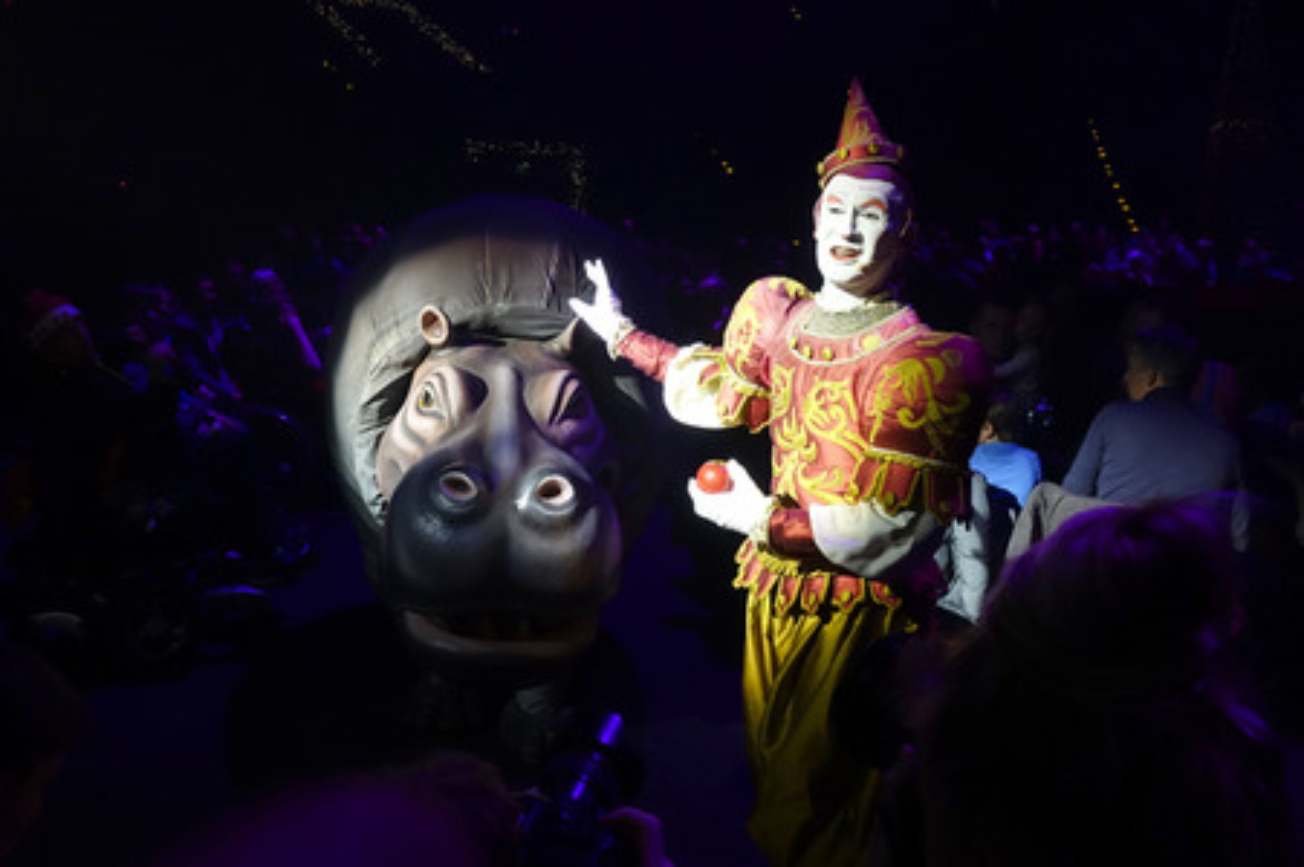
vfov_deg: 44.9
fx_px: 1050
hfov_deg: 63.7
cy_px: 434
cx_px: 652
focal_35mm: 29
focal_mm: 10.7
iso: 640
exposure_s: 1/200
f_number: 4
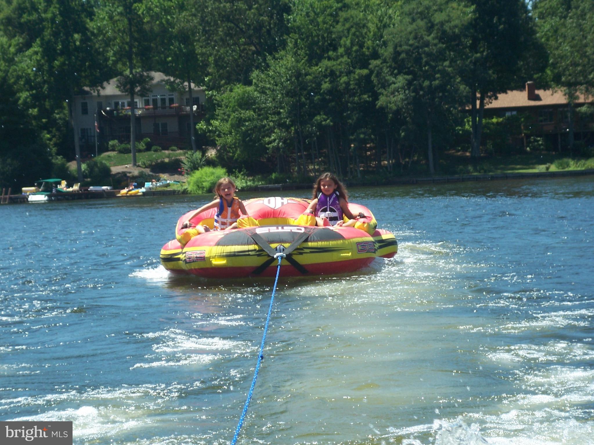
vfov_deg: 12.7
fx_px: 2008
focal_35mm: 117
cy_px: 222
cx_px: 297
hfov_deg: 16.8
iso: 64
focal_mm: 19.2
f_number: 4.4
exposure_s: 1/320
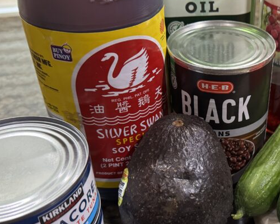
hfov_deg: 37.2
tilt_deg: -39.0
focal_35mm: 48
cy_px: 130
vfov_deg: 31.4
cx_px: 230
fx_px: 398
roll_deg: -2.4
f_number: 1.78
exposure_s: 1/60
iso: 500
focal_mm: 6.76
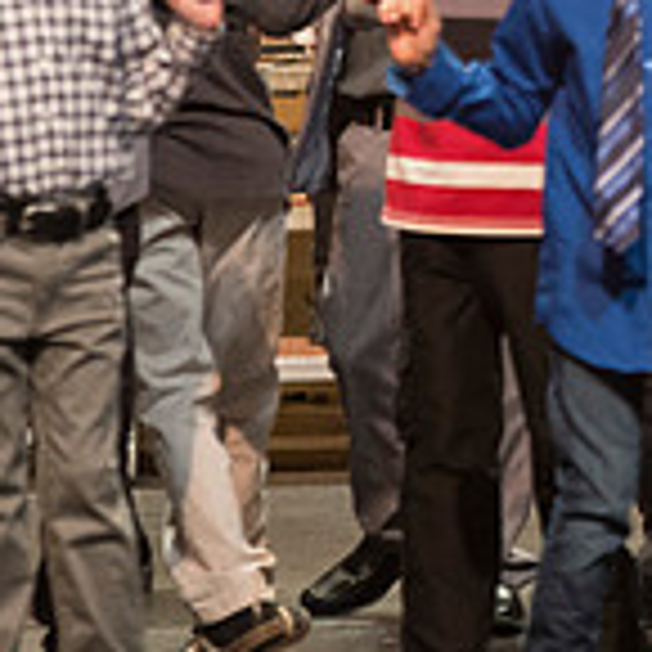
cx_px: 827
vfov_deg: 2.6
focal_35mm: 680
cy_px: 2
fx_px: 14491
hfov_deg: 2.6
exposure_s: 1/200
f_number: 2.8
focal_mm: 200
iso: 2500
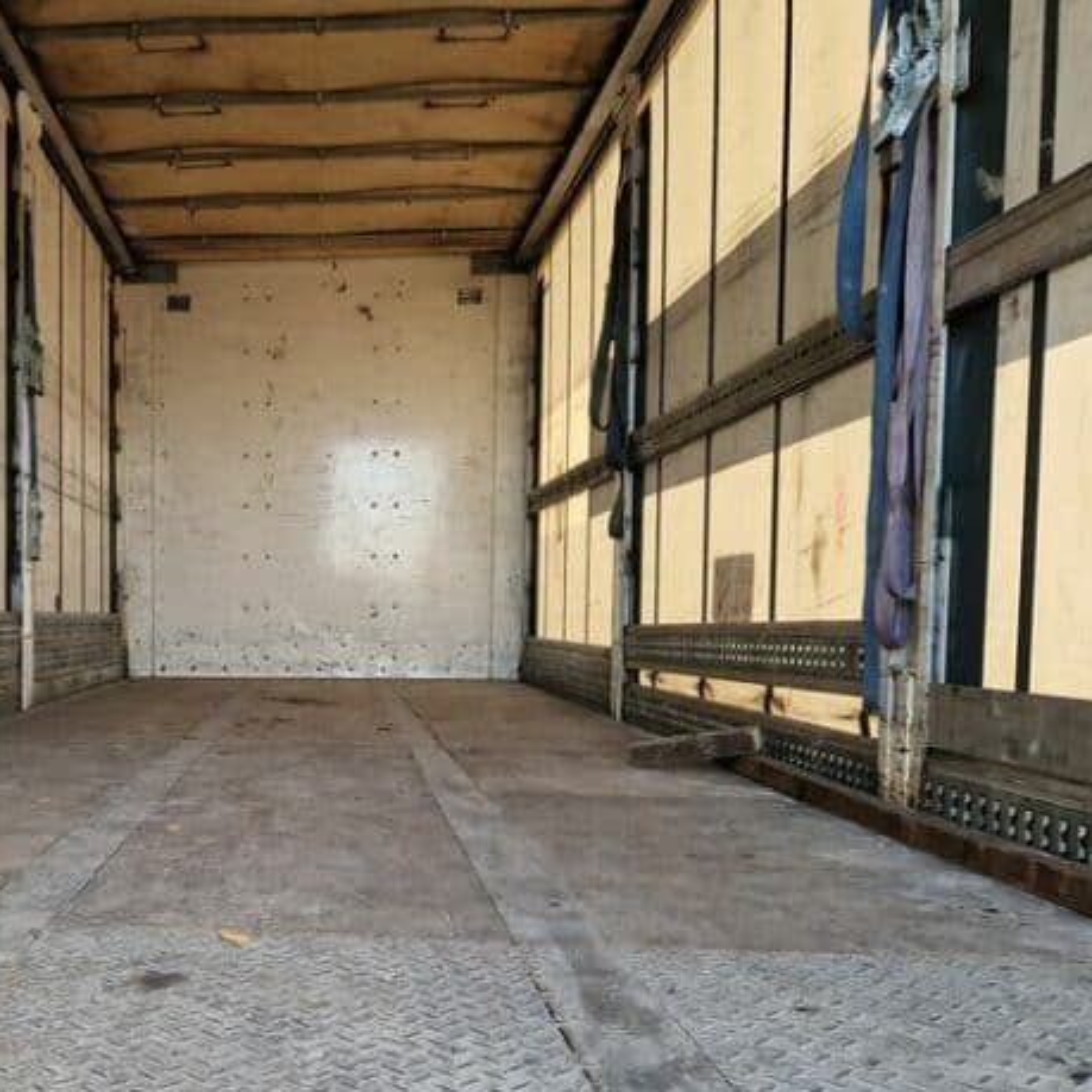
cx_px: 221
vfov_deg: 48.0
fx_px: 1213
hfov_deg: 46.0
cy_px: 683
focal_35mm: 34
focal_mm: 5.4
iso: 50
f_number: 1.8
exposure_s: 1/234
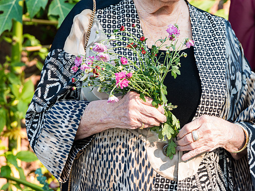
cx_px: 123
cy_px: 98
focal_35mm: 135
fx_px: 995
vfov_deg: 11.0
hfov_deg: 14.6
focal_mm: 120
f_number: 7.1
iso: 500
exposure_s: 1/125
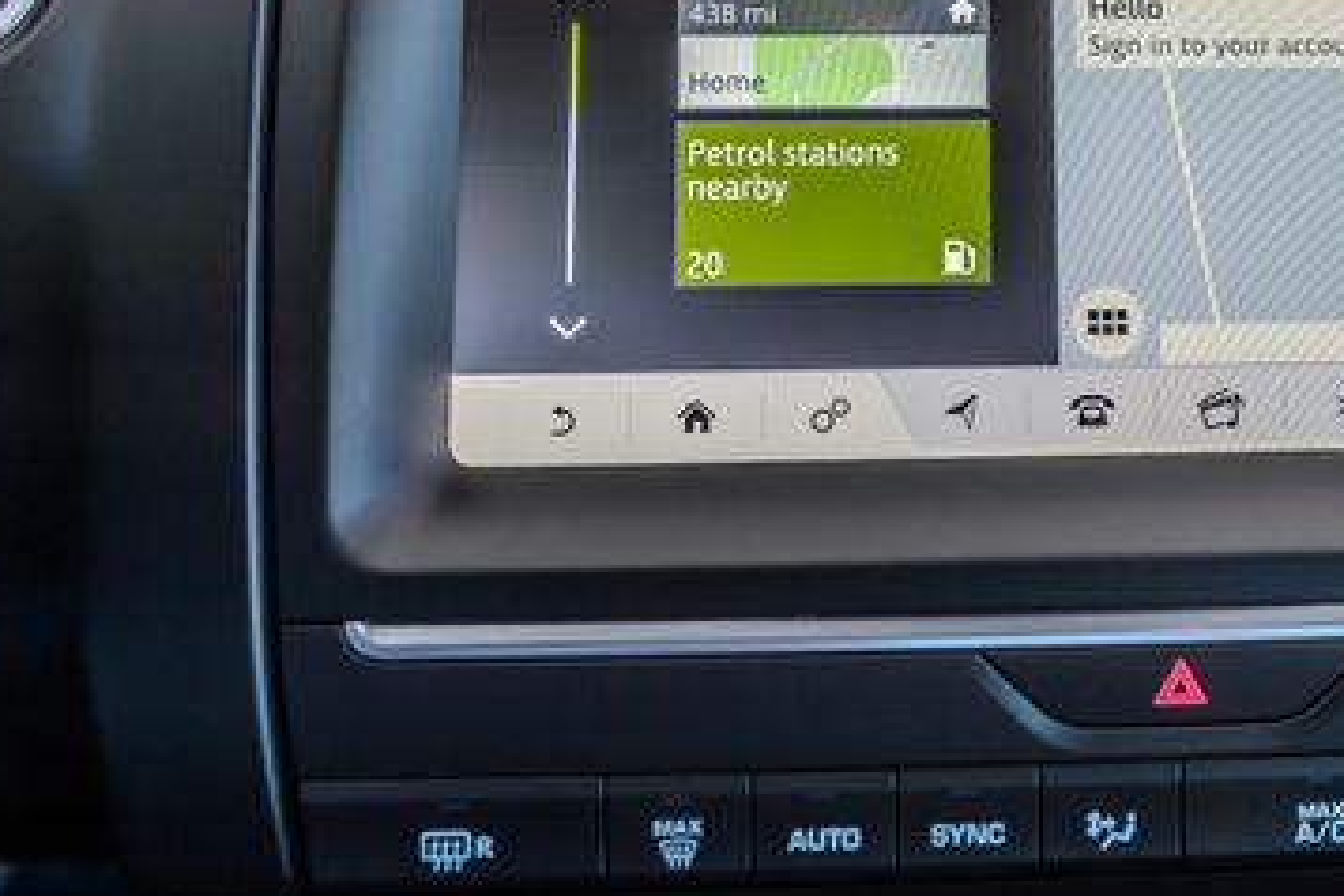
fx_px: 2128
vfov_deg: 23.4
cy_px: 151
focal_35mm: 57
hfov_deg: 33.9
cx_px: 1092
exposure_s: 1/125
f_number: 4
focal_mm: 31
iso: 400
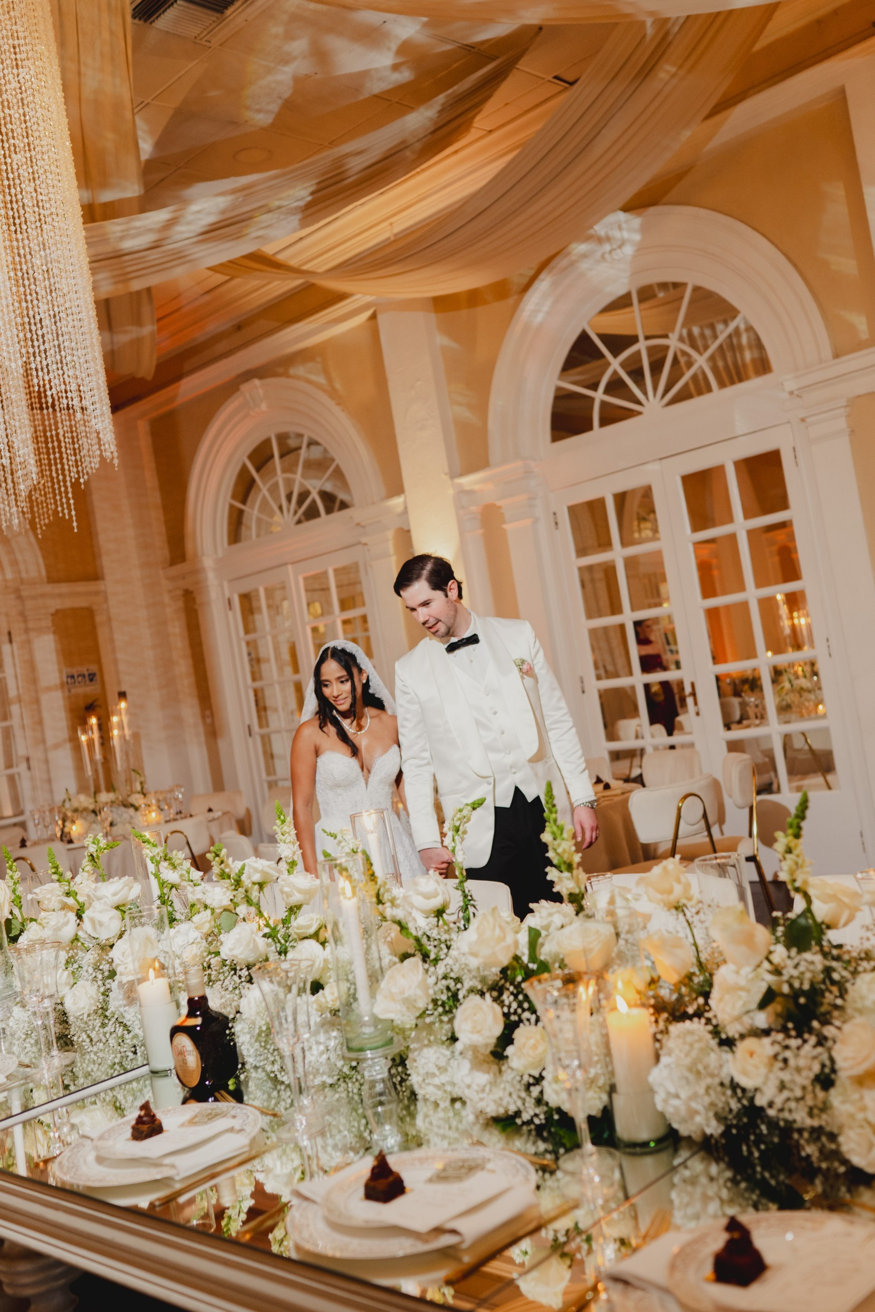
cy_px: 639
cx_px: 442
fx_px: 1313
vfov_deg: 53.1
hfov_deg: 36.9
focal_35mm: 36
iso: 1000
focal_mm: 35
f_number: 2.8
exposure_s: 1/100
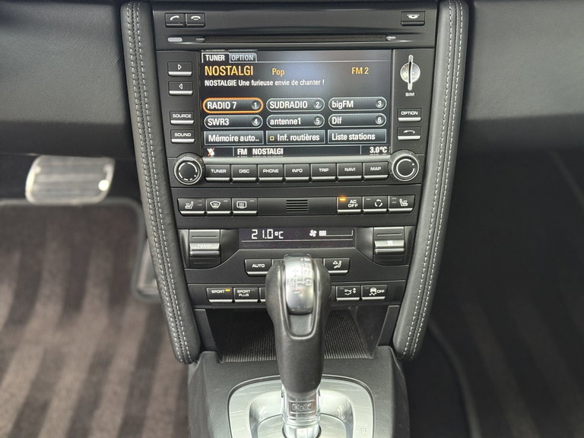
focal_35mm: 48
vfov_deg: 30.3
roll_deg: -3.0
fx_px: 810
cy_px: 219
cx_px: 292
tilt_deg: -31.8
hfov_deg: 39.7
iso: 500
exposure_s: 1/40
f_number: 1.78
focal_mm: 6.76
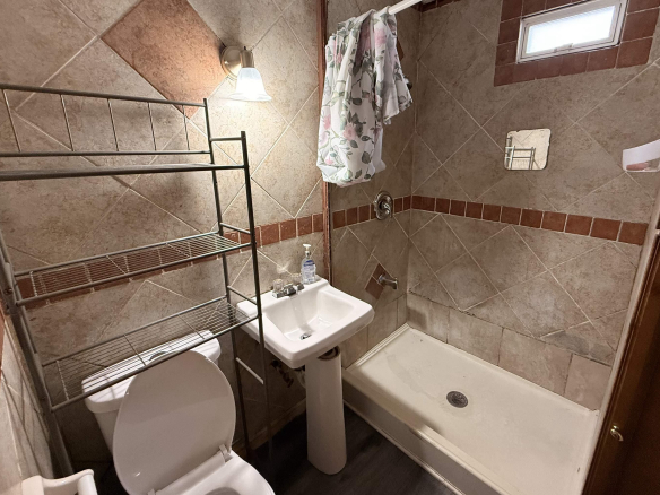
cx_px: 344
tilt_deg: -14.0
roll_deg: +0.7
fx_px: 305
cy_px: 232
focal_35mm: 16
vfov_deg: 78.0
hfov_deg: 94.4
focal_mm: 2.22
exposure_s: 1/60
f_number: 2.2
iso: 400
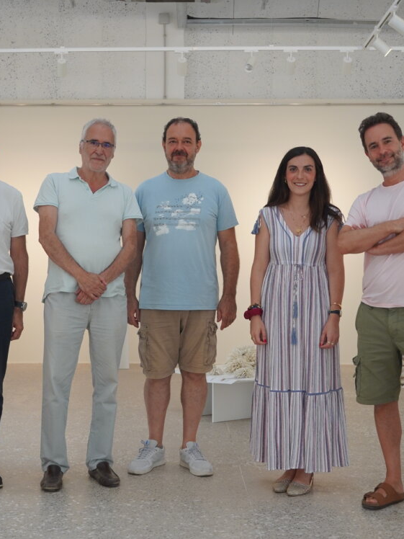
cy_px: 278
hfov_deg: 28.1
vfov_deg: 36.9
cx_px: 166
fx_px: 806
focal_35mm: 52
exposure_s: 1/160
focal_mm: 21
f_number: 4
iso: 320
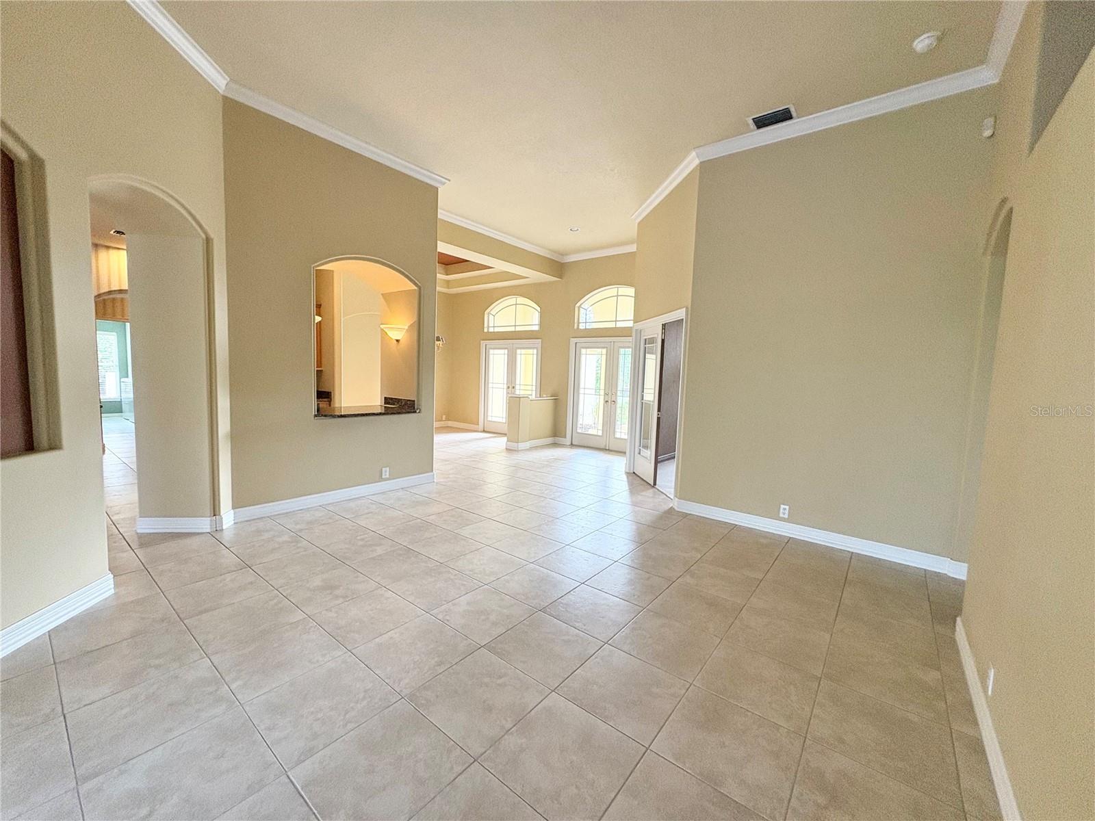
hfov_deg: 102.1
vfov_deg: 85.7
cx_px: 548
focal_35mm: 14
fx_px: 443
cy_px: 410
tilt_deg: -3.7
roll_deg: -1.4
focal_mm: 2.22
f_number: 2.2
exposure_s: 1/120
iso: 160
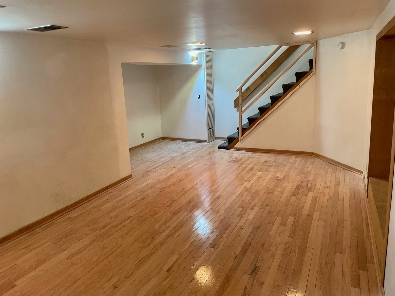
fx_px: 297
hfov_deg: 67.3
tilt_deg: -13.3
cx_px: 198
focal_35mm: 26
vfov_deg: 53.1
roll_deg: +2.9
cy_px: 148
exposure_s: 1/40
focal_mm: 4.2
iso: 500
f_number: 1.6
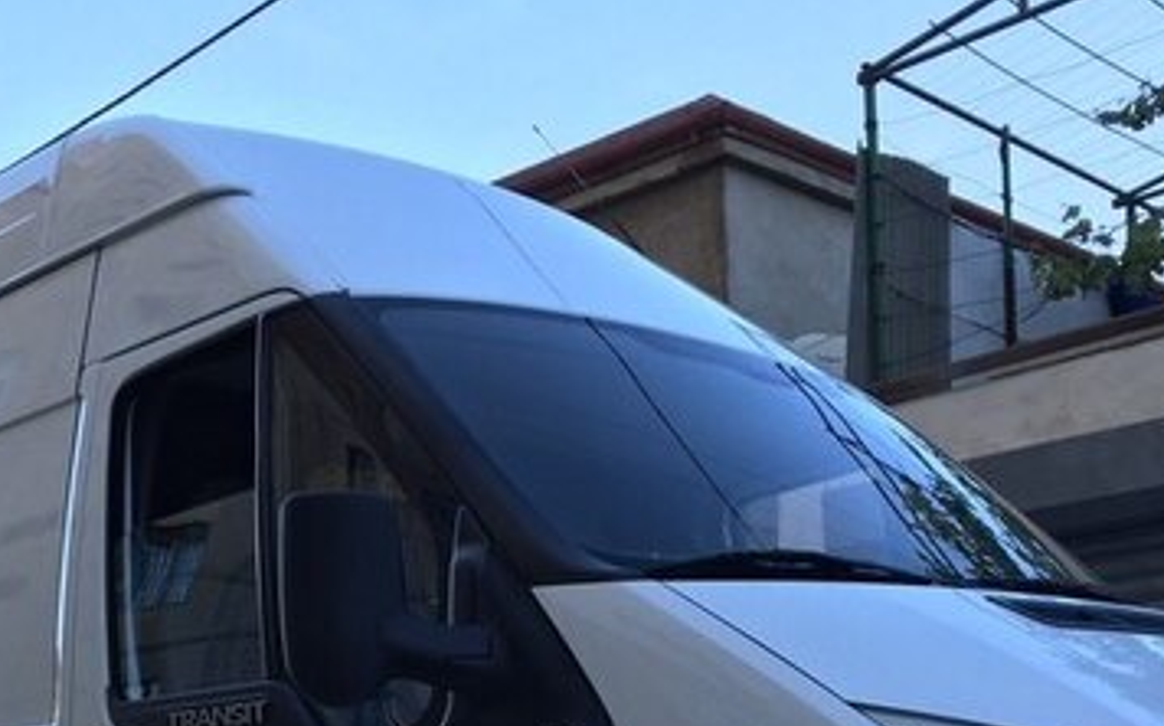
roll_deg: +1.7
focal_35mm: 57
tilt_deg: +0.6
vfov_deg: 21.5
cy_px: 796
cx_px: 566
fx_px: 1807
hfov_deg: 35.7
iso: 25
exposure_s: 1/318
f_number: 2.2
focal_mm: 4.15
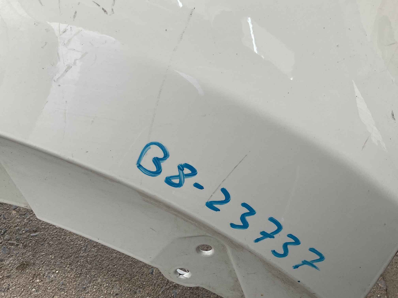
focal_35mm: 29
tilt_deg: -49.7
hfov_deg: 61.7
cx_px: 199
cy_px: 149
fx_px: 333
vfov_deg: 48.2
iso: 20
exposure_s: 1/120
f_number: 1.8
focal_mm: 3
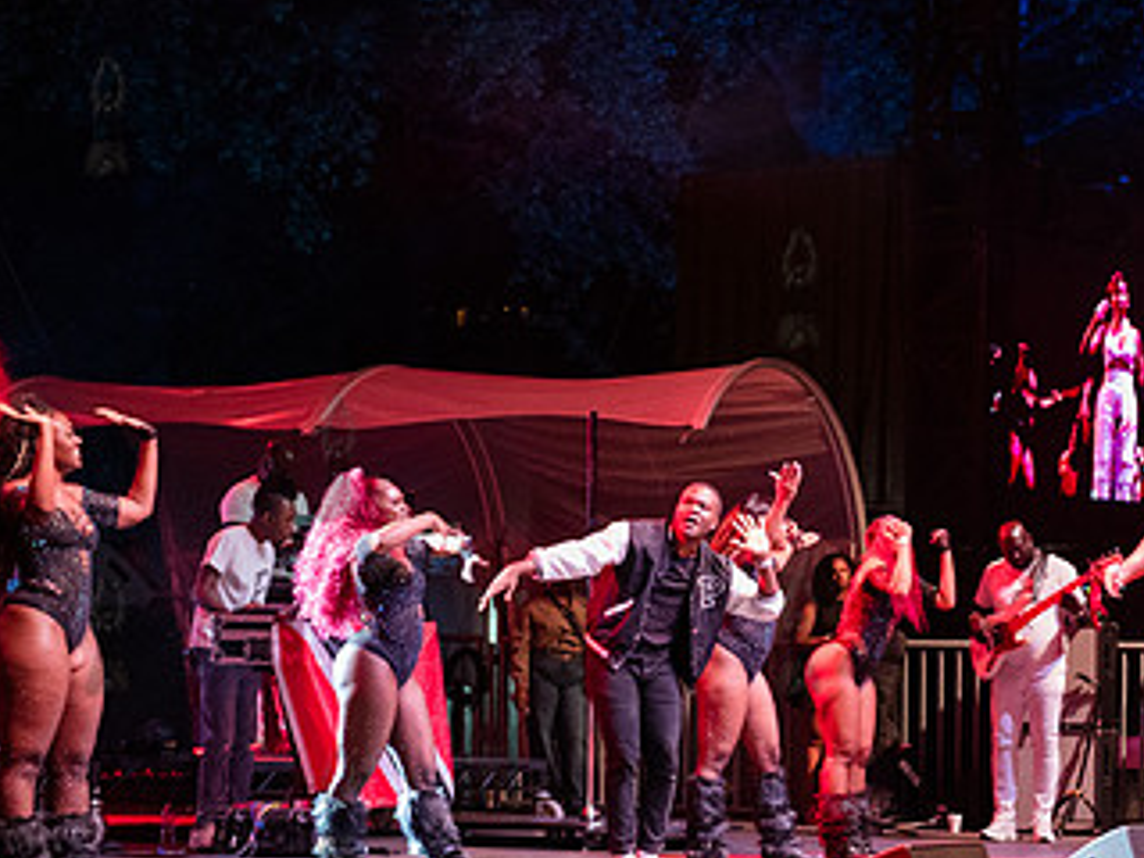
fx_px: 3635
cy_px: 631
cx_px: 797
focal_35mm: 110
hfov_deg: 17.8
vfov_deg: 13.4
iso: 6400
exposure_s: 1/320
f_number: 3.2
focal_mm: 62
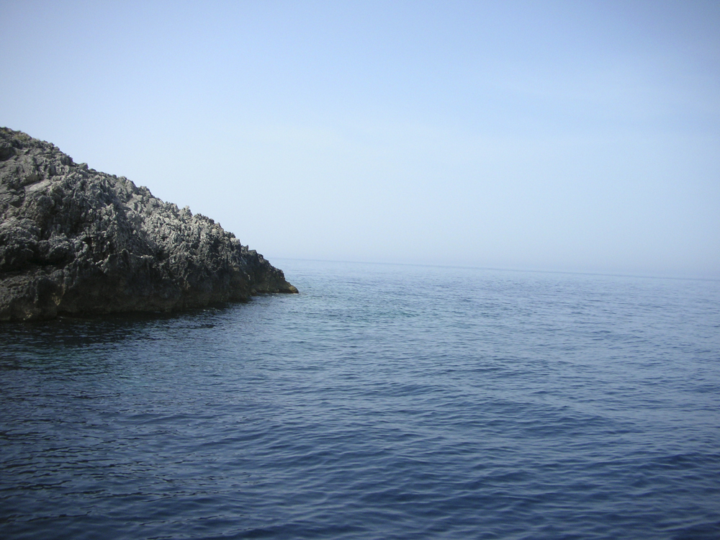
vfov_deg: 40.7
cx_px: 360
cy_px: 270
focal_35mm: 35
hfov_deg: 52.6
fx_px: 728
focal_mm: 5.8
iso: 100
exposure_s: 1/148
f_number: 8.5
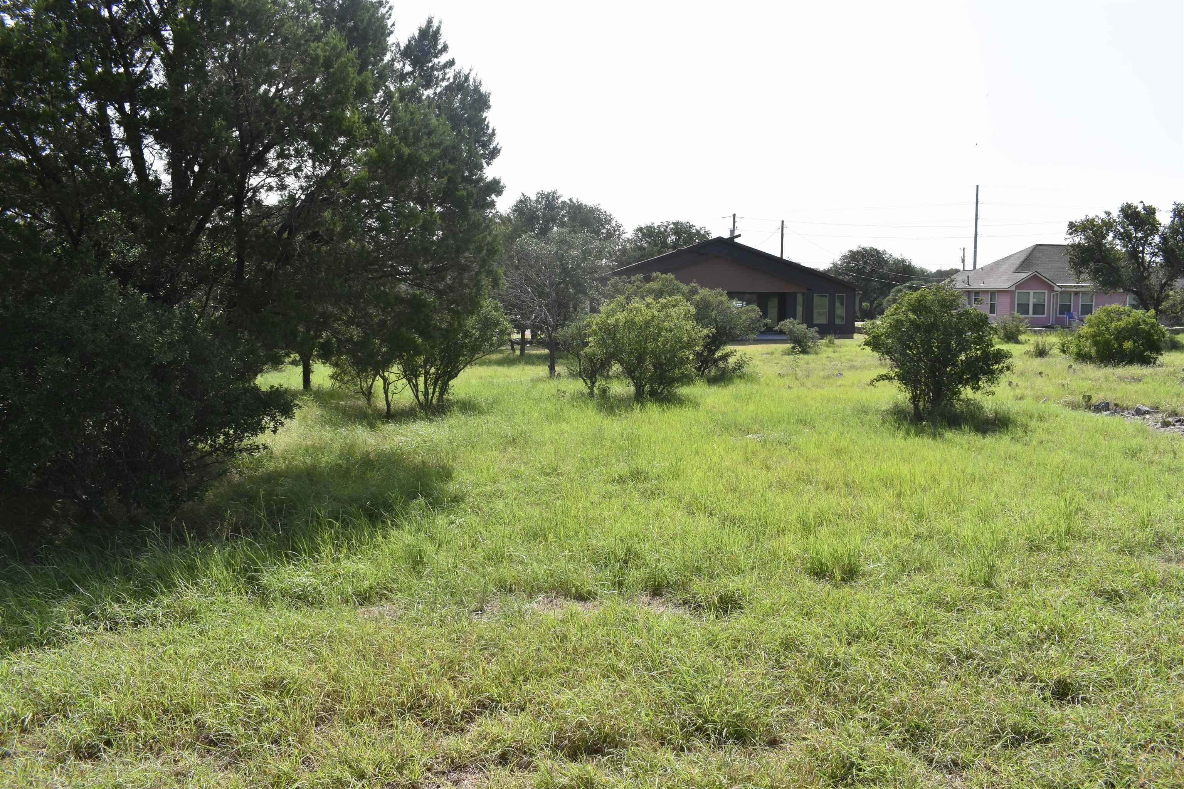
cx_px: 592
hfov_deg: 67.4
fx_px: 888
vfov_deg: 47.9
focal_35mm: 27
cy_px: 394
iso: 200
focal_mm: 18
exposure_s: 1/350
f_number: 9.5
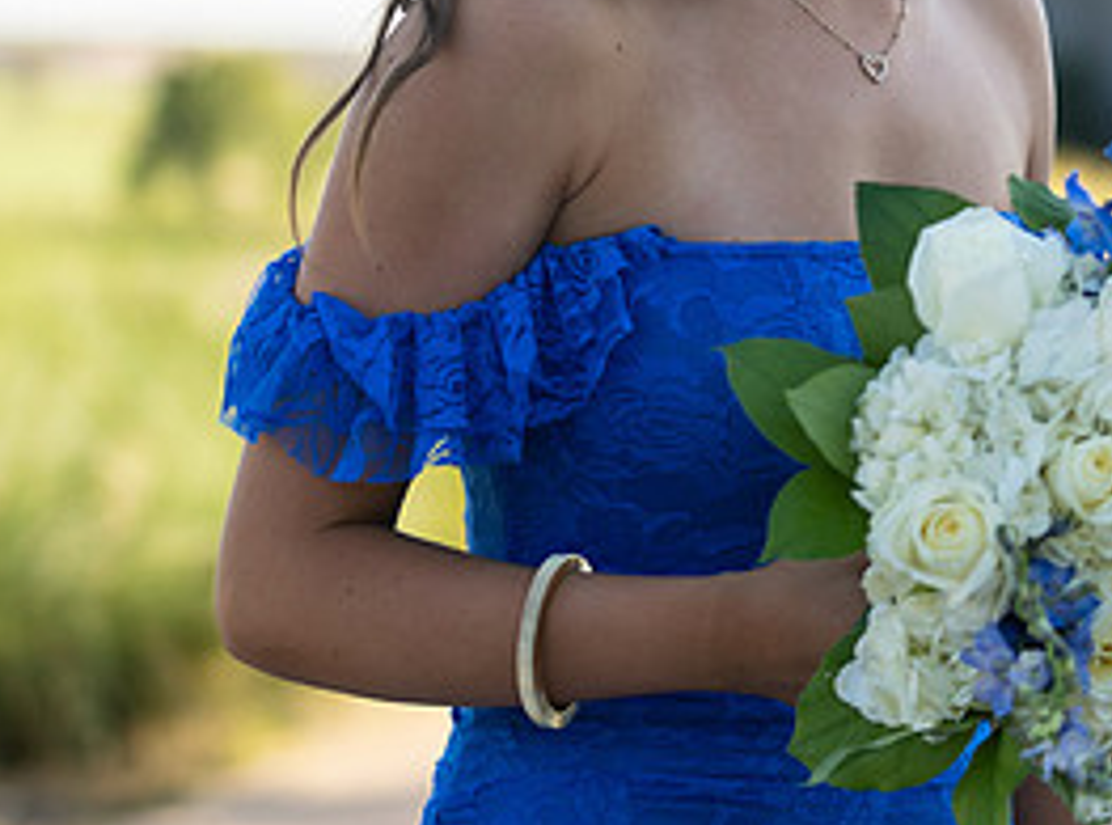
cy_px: 34
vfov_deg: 8.4
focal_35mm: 174
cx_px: 624
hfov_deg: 11.4
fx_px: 5567
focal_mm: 70
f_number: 2.8
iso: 100
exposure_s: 1/400
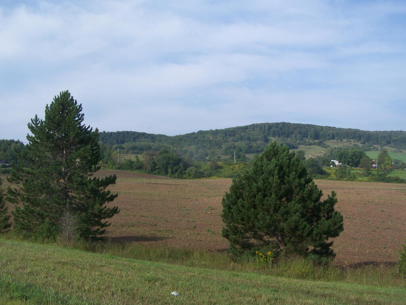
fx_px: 446
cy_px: 152
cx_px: 203
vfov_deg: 37.7
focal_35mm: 38
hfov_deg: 49.0
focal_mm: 6.3
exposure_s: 1/640
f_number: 4
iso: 80
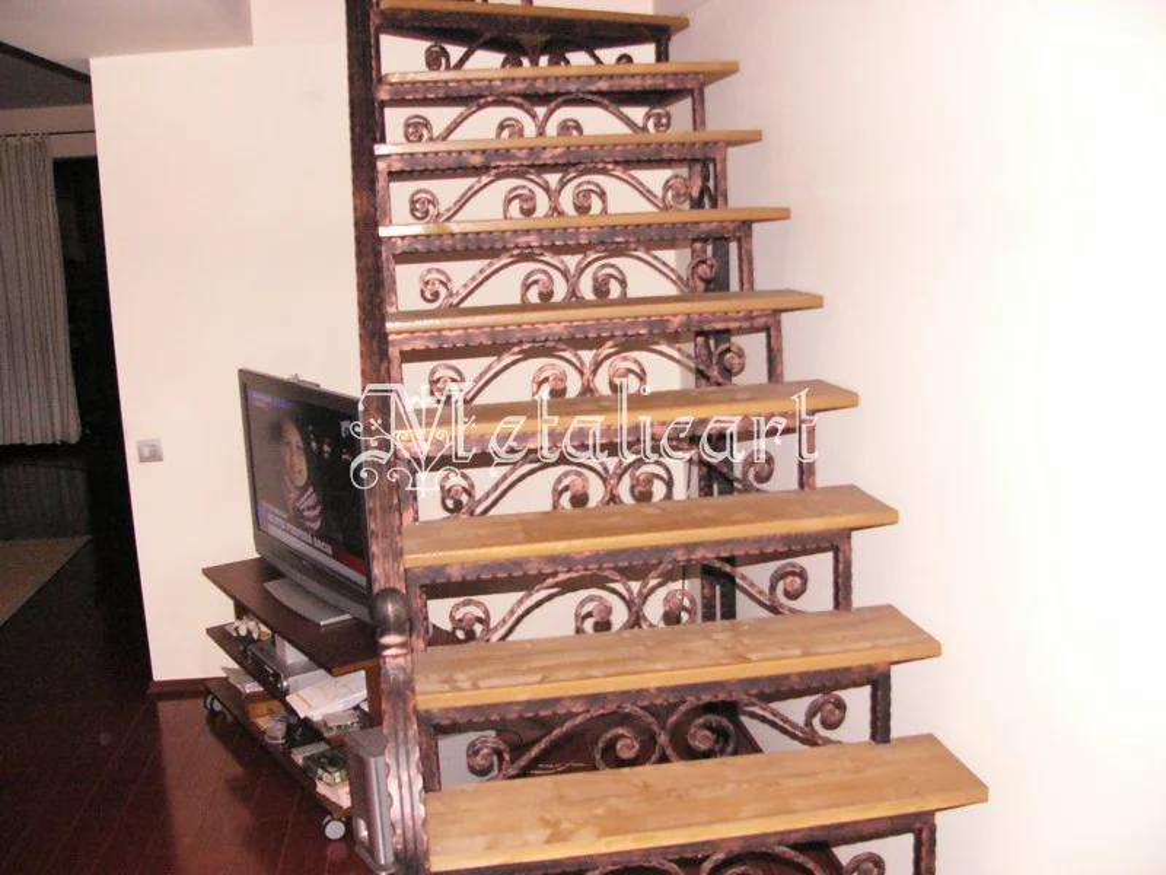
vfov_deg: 39.7
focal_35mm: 36
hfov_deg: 51.4
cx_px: 583
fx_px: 1213
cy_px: 438
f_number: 2.8
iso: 400
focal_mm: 6
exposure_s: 1/60
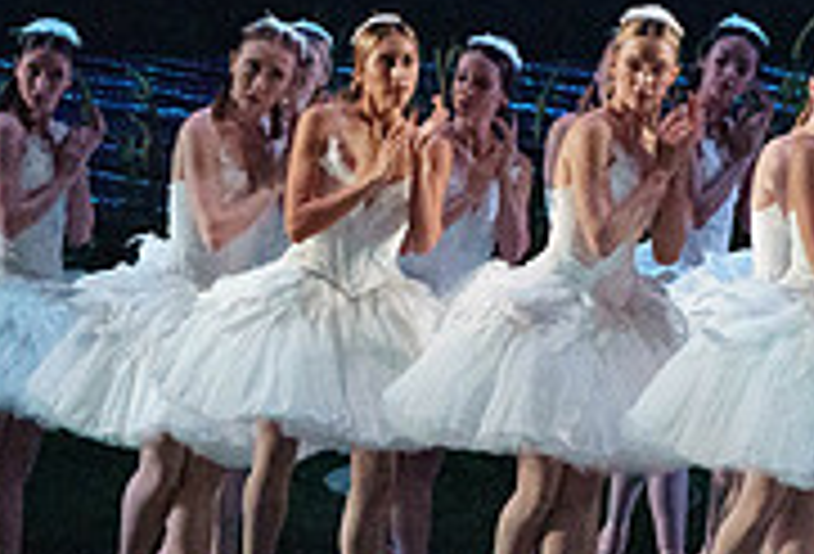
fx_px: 16467
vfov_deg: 1.9
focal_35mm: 724
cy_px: 139
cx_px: 1062
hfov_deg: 2.8
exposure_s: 1/250
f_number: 5.6
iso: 8000
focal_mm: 206
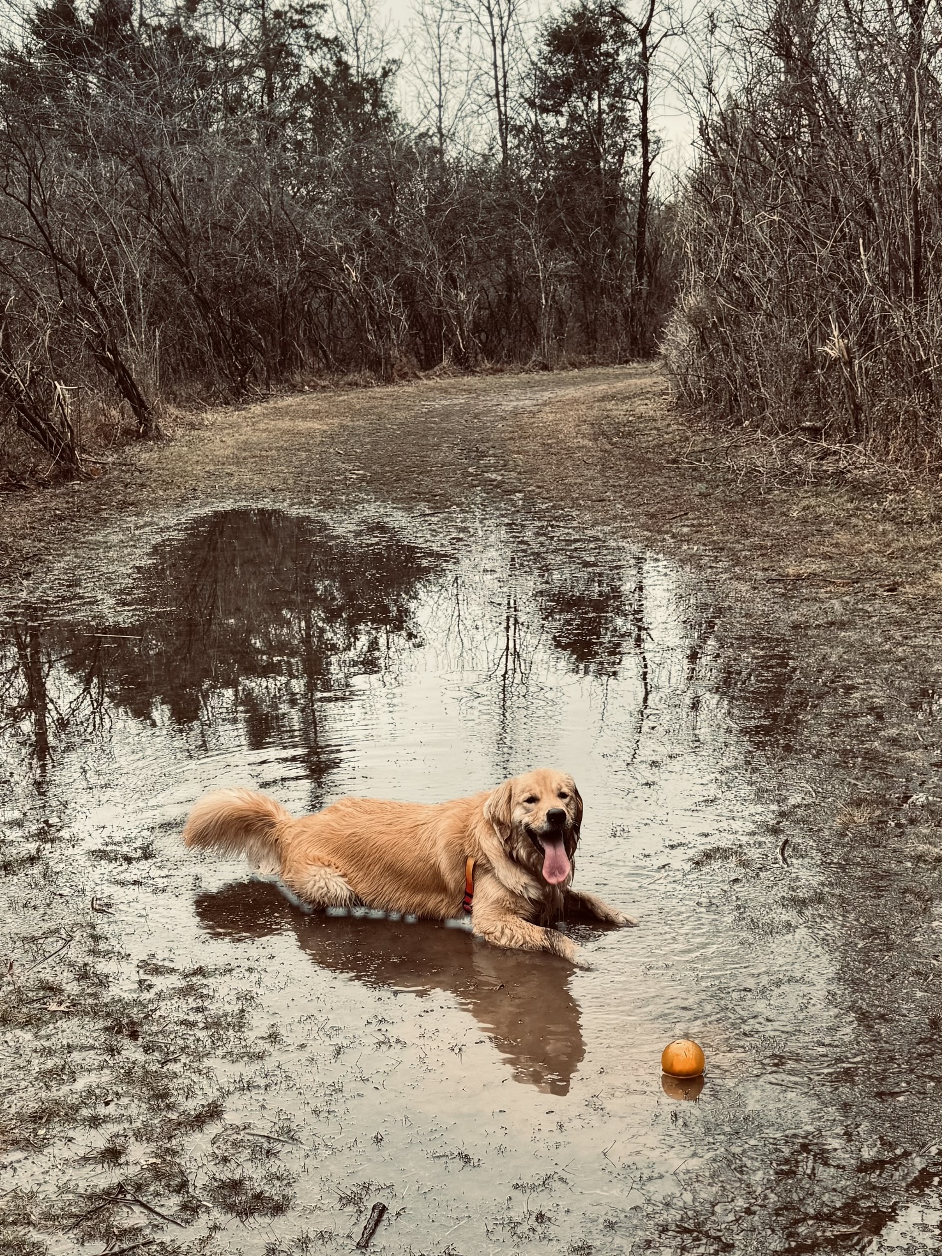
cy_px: 615
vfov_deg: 69.4
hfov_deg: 54.9
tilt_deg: -21.8
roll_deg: +1.3
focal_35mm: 25
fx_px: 907
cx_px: 483
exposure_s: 1/121
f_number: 1.78
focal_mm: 6.76
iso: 64
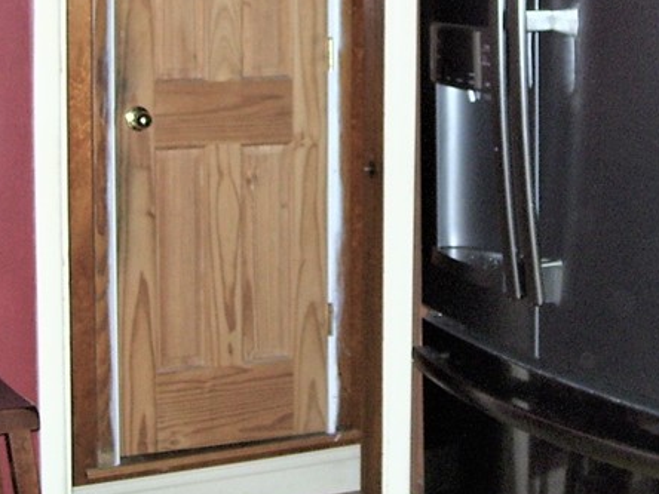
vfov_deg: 17.6
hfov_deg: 23.5
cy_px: 79
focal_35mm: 83
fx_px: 1580
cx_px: 369
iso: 160
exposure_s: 1/60
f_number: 2.7
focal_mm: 6
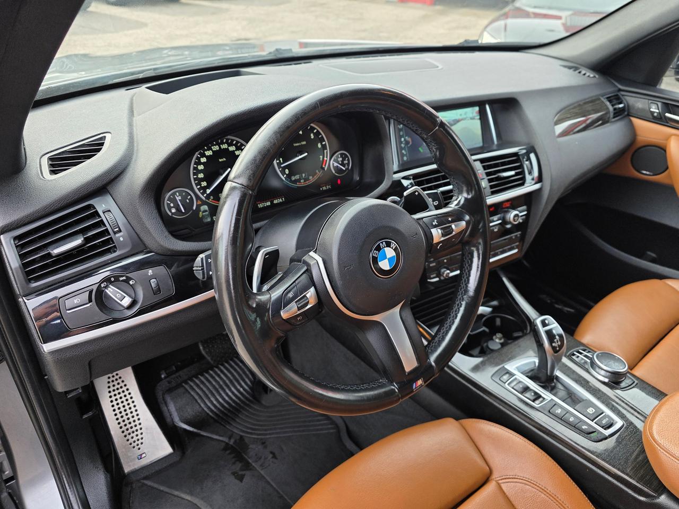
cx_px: 340
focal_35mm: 23
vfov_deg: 58.9
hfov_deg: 73.9
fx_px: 451
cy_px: 254
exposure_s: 1/180
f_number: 1.7
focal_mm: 6.3
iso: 50
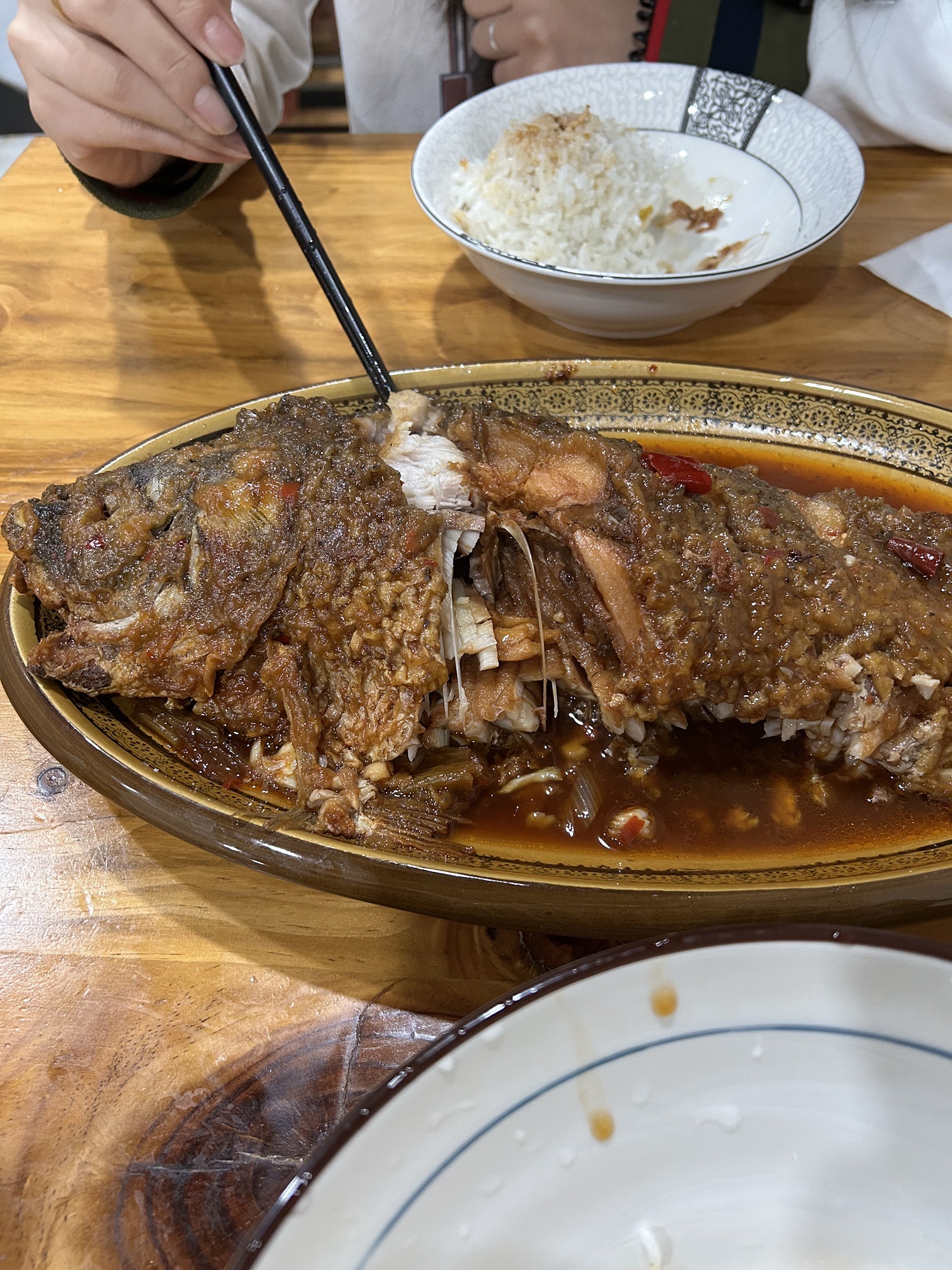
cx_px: 476
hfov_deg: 53.1
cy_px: 635
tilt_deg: -50.8
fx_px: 953
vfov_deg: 67.3
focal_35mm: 26
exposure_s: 1/50
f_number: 1.5
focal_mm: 5.7
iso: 250
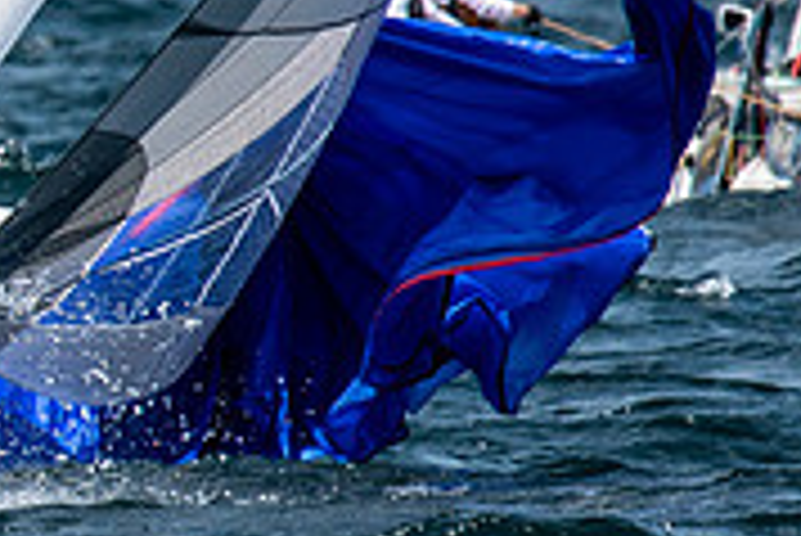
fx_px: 43689
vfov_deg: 0.7
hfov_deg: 1.0
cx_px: -852
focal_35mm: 1962
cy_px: 79
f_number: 5.6
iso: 320
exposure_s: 1/2500
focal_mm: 300
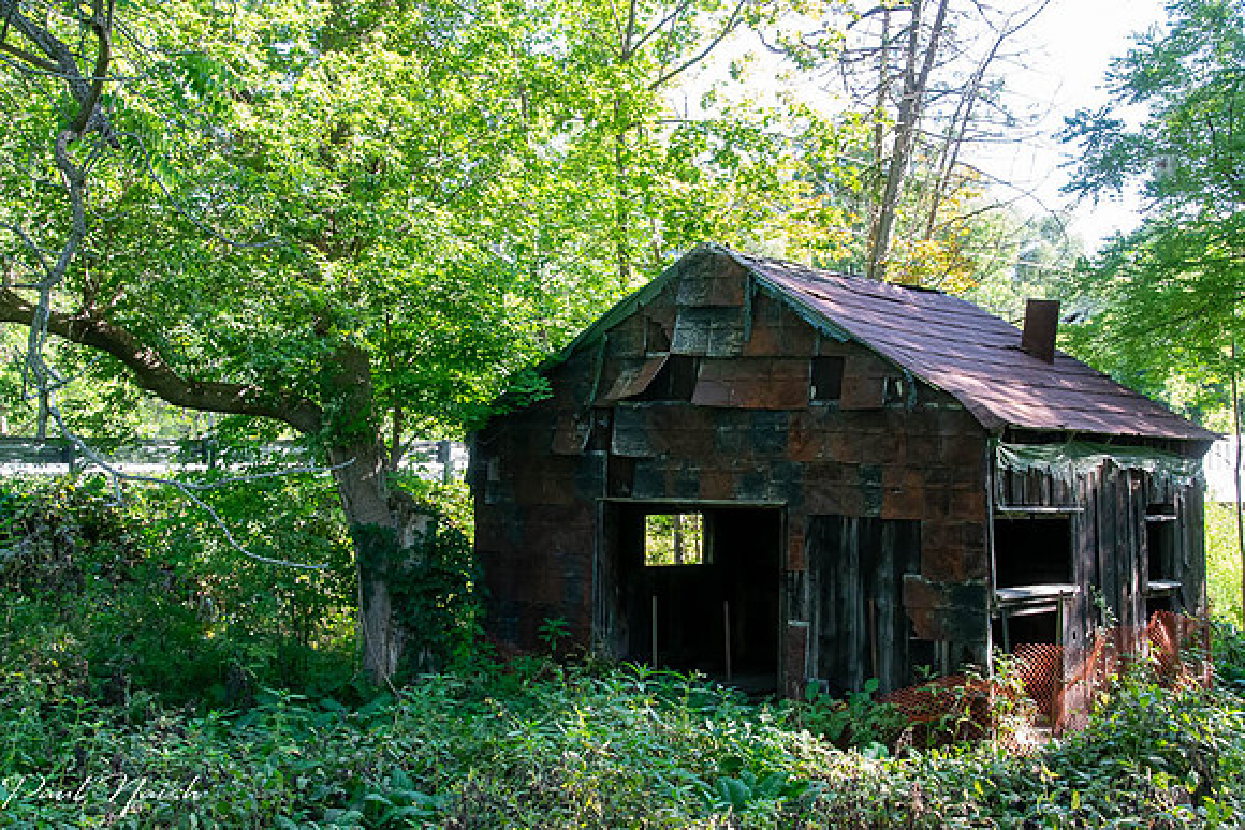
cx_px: 622
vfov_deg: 28.1
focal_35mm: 48
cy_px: 415
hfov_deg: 41.1
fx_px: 1660
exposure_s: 1/60
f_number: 13
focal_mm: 32
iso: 1000
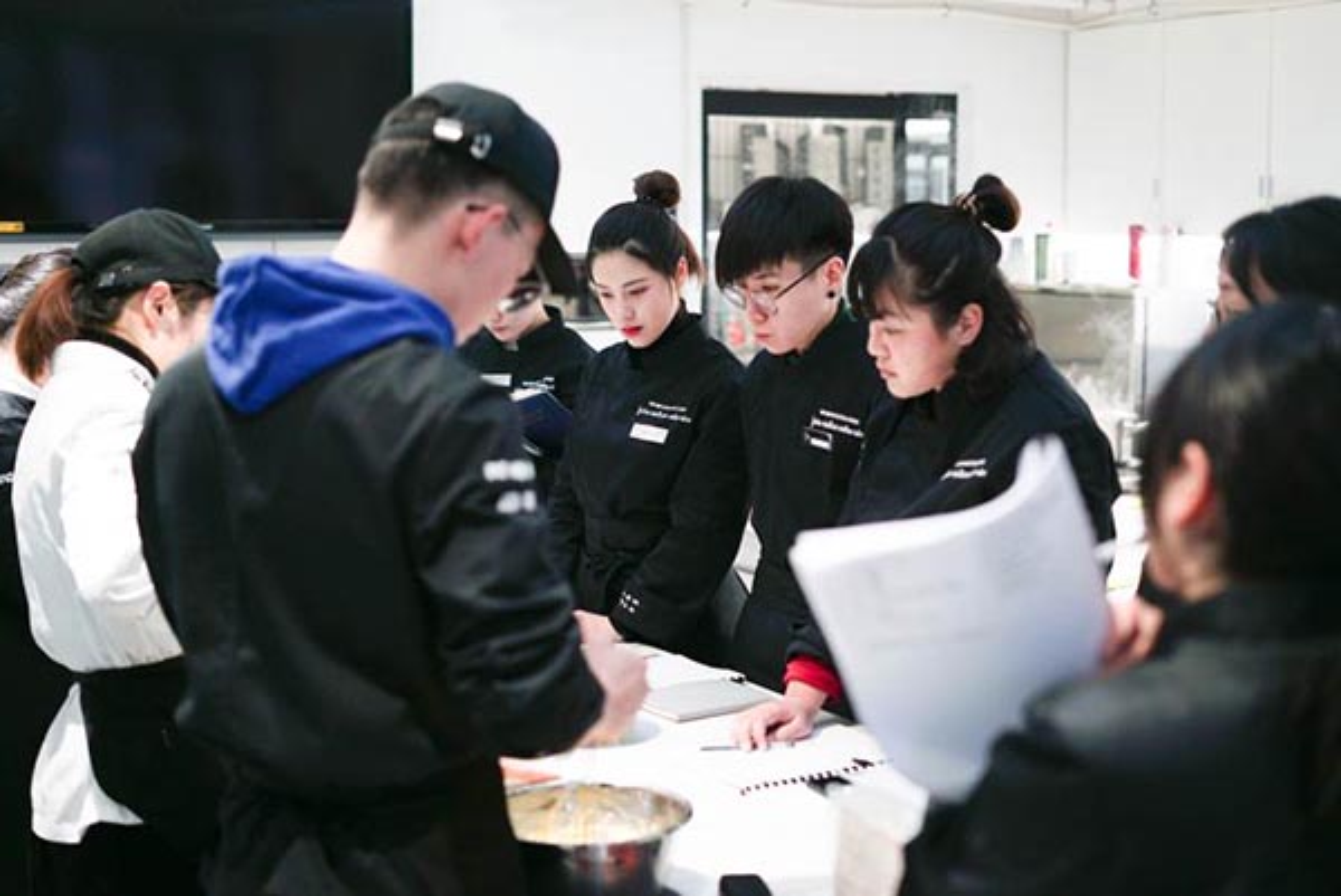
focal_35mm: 50
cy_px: 448
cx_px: 670
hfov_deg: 39.6
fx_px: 1864
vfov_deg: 27.0
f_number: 2.5
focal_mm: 50
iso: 320
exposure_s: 1/160
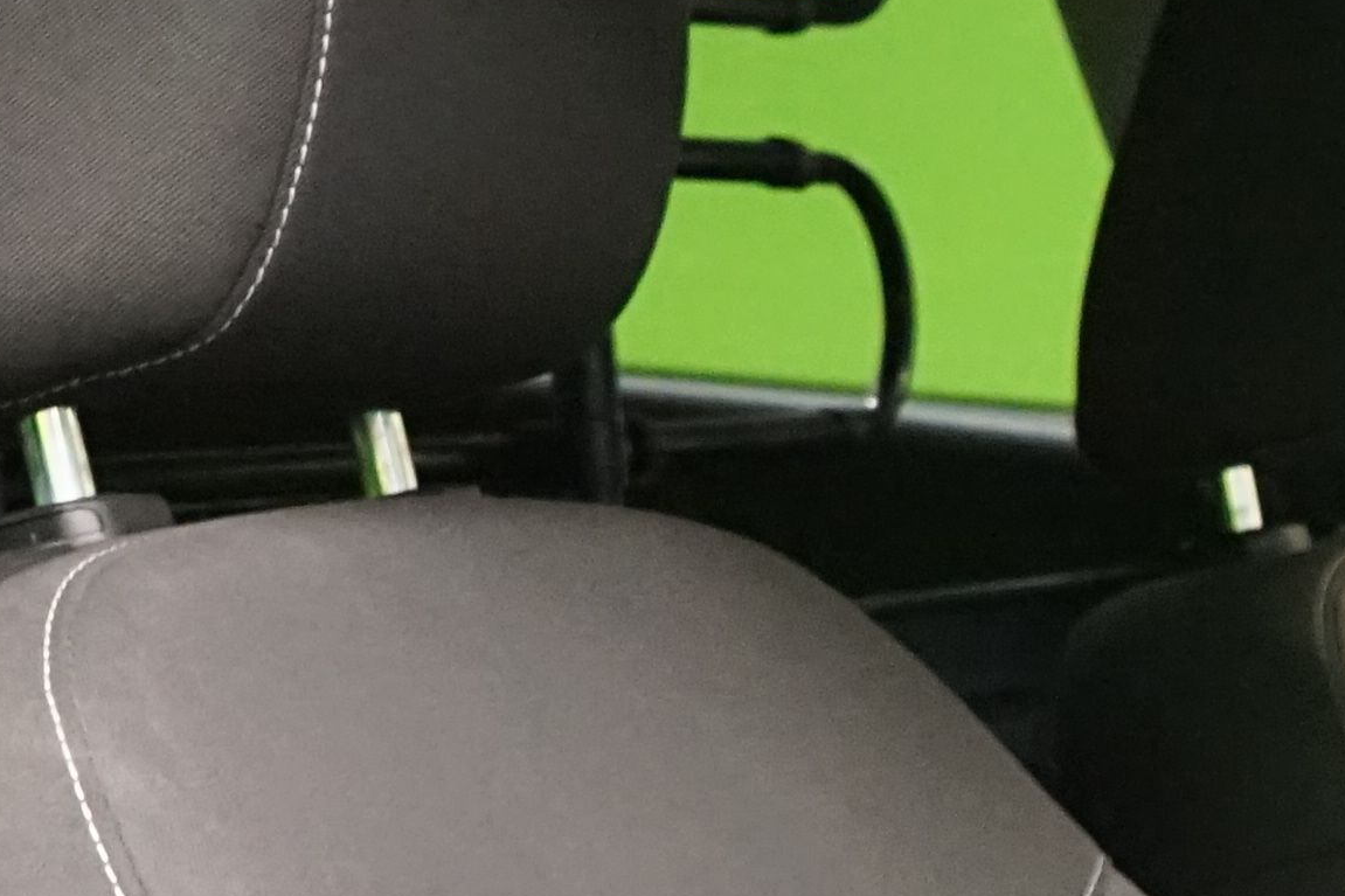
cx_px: 2163
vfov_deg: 8.8
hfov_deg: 13.1
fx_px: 5454
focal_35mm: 146
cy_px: 1874
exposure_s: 1/50
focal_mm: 28
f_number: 5.6
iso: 5000
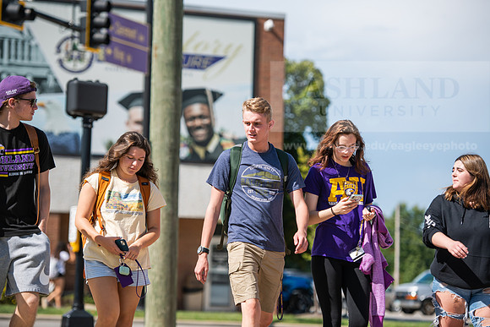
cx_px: 245
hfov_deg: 15.8
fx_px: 1770
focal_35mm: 130
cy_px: 164
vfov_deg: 10.6
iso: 64
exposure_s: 1/640
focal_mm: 130
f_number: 3.2
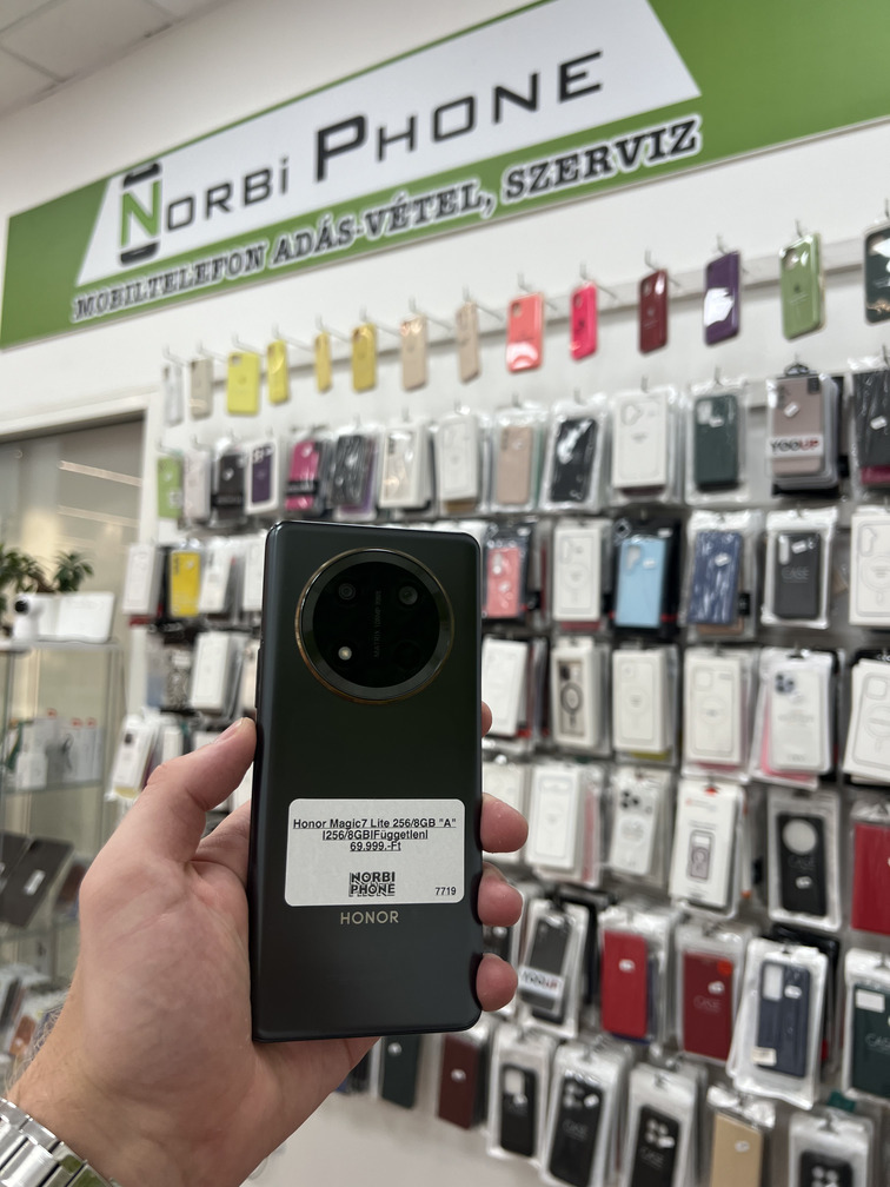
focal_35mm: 26
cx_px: 445
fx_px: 891
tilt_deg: +4.6
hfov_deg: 53.1
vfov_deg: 67.3
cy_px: 594
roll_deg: -1.6
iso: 64
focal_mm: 5.7
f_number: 1.5
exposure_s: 1/117
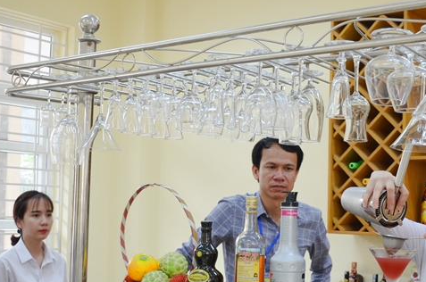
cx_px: 203
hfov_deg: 34.5
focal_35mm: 58
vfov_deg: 23.1
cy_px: 207
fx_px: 685
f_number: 4.5
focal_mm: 18
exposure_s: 1/80
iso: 400
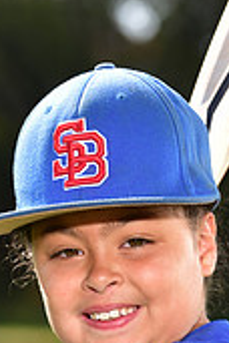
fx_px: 4045
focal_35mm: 424
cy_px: 425
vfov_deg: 4.8
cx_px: 118
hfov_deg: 3.2
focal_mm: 125
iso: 80
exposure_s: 1/250
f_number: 5
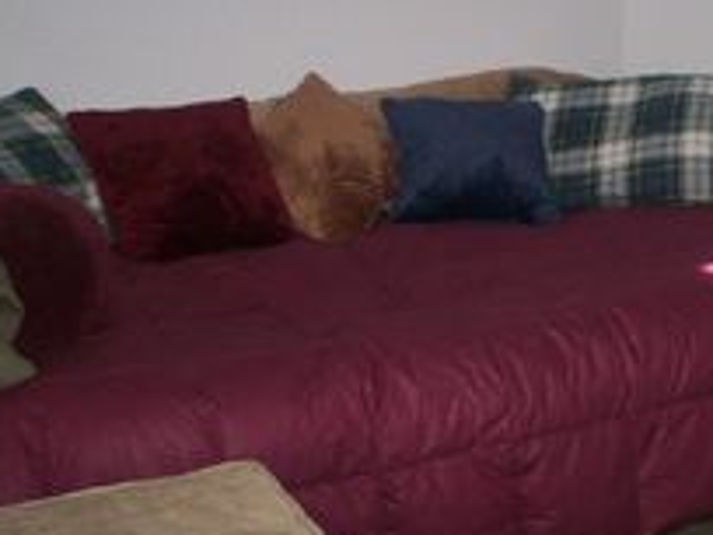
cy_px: 175
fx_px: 1339
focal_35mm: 65
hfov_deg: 29.5
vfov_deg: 22.5
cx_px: 500
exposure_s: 1/60
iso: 140
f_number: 4.5
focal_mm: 6
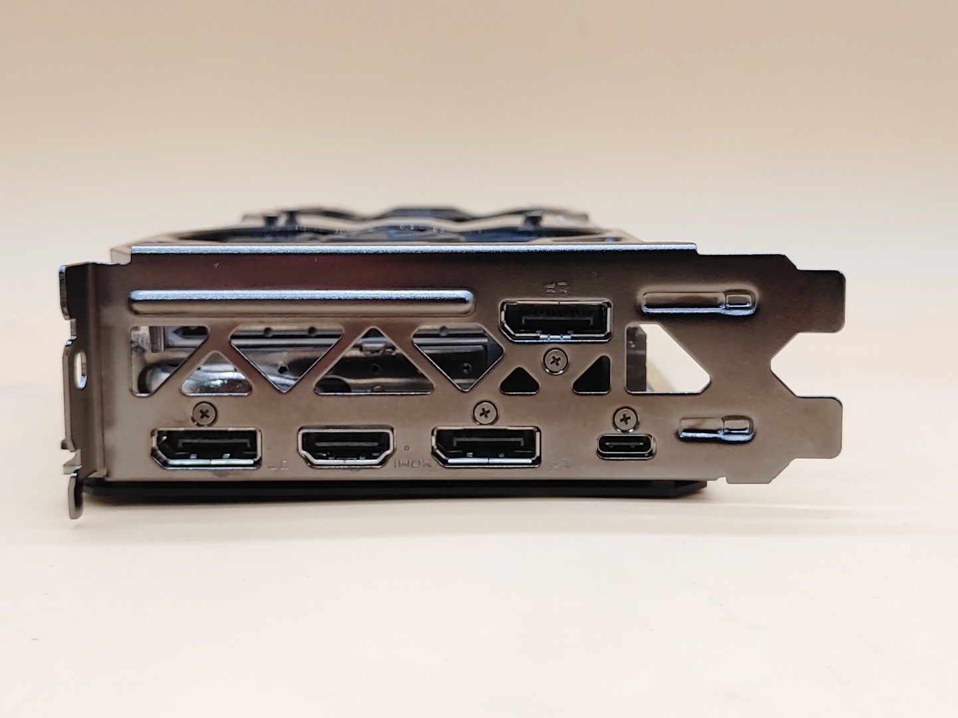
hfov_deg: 38.9
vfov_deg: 29.7
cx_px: 479
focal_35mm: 49
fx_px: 1356
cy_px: 359
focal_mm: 4.36
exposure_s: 1/120
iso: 50
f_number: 1.8
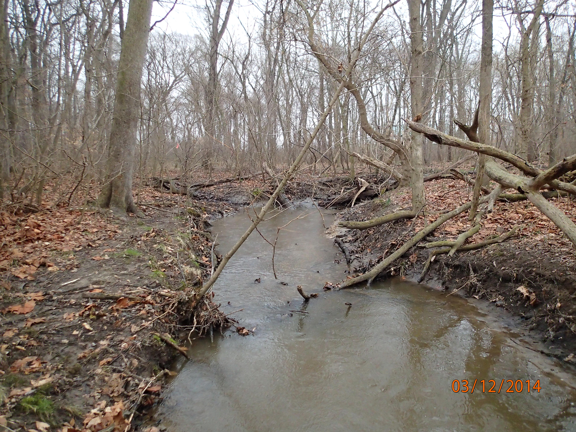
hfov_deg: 69.4
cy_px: 216
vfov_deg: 54.9
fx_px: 416
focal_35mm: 25
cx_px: 288
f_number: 2
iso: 500
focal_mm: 4.5
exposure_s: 1/500
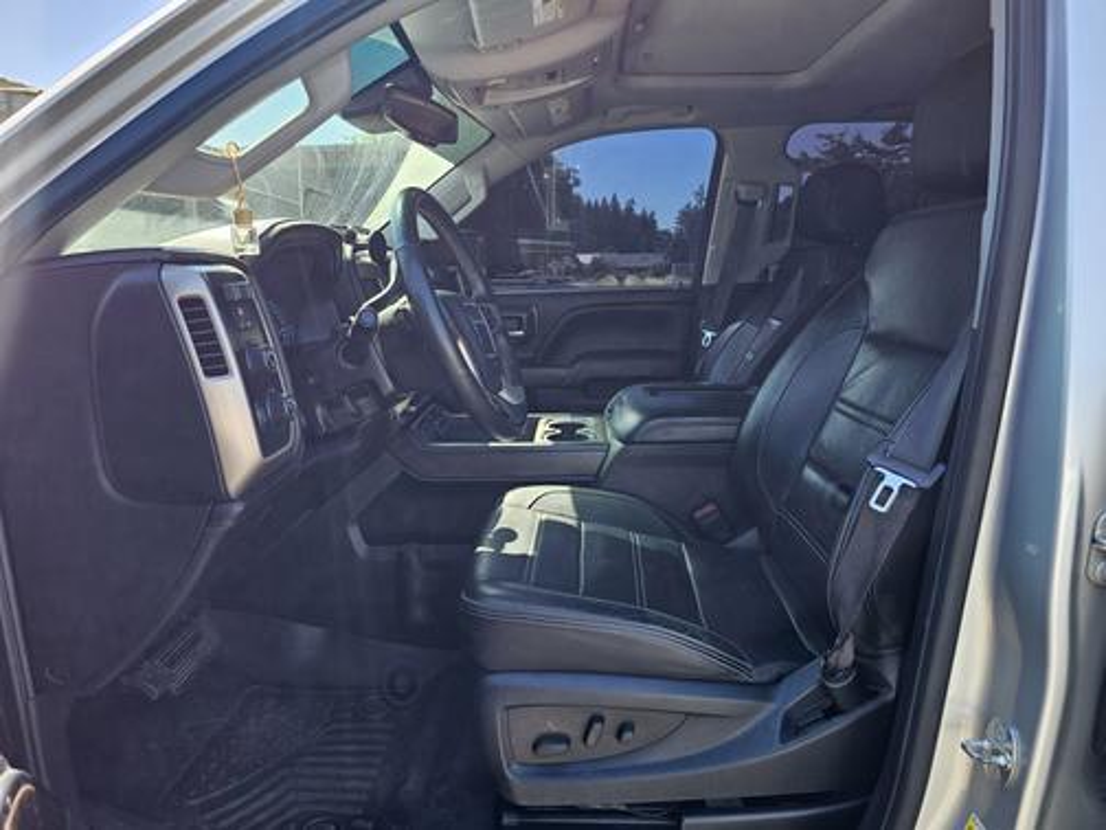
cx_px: 553
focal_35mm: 23
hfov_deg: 73.9
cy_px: 415
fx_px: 735
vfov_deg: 58.9
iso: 32
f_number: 1.7
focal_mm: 6.3
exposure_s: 1/180
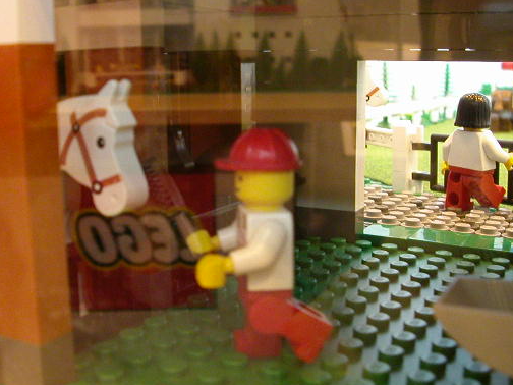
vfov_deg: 30.9
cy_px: 202
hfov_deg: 40.4
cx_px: 226
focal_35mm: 47
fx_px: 697
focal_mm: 5.6
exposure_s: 1/20.1
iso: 400
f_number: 2.7
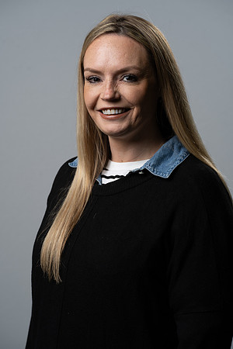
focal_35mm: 142
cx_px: 116
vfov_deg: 14.4
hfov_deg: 9.7
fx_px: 1378
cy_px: 174
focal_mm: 142
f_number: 7.1
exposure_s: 1/160
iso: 160
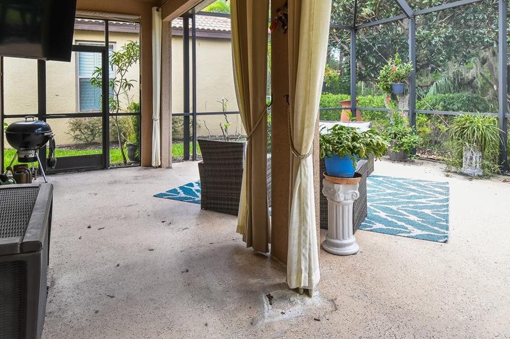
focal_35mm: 24
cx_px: 265
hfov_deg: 73.7
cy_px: 93
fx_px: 340
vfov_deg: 51.3
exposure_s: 1/5
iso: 100
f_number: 7.1
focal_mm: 10
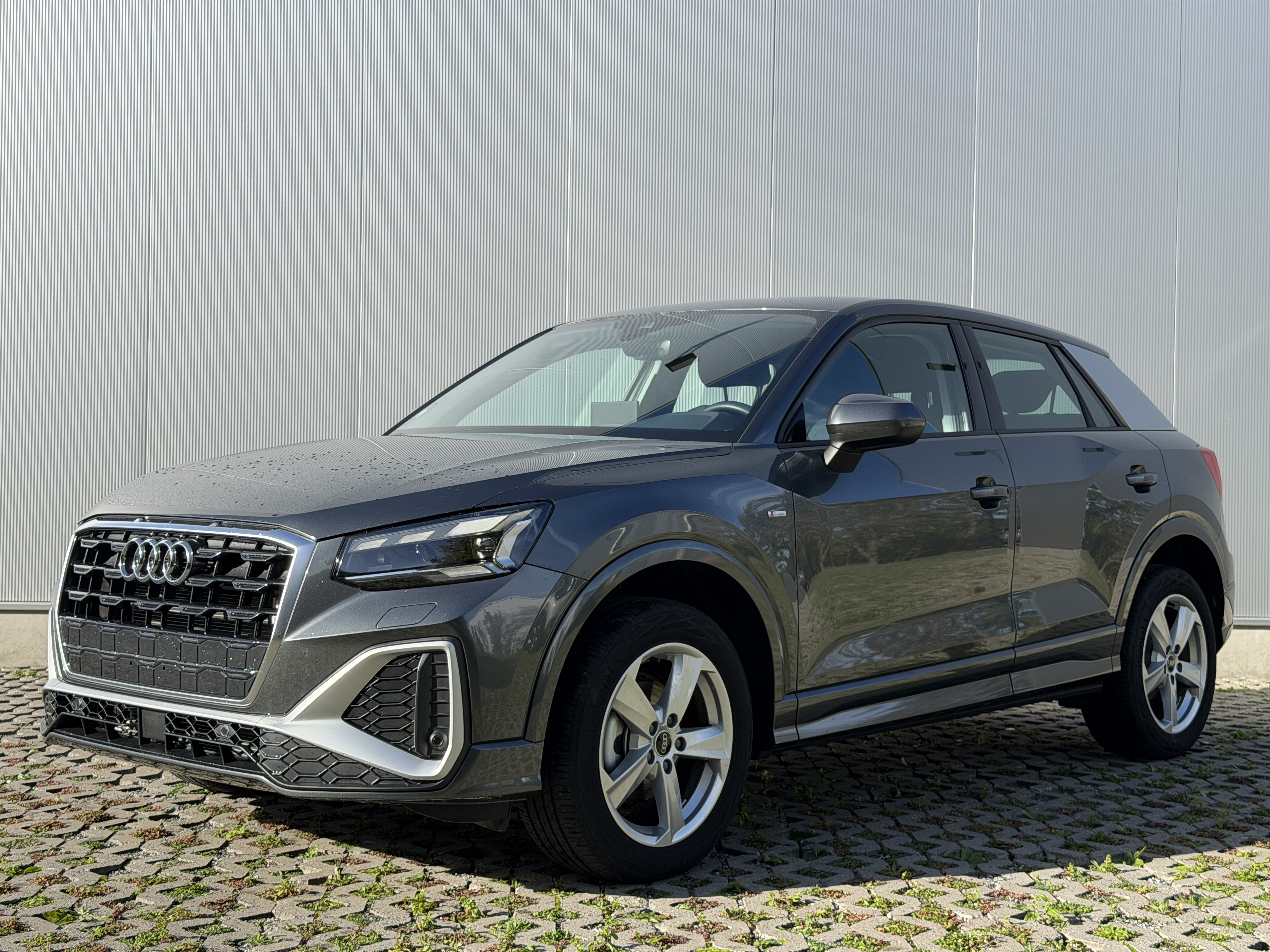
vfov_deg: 30.3
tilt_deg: +1.2
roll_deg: -1.0
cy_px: 476
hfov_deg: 39.7
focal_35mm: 48
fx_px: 1761
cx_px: 635
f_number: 1.78
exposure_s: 1/2577
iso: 64
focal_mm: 6.76
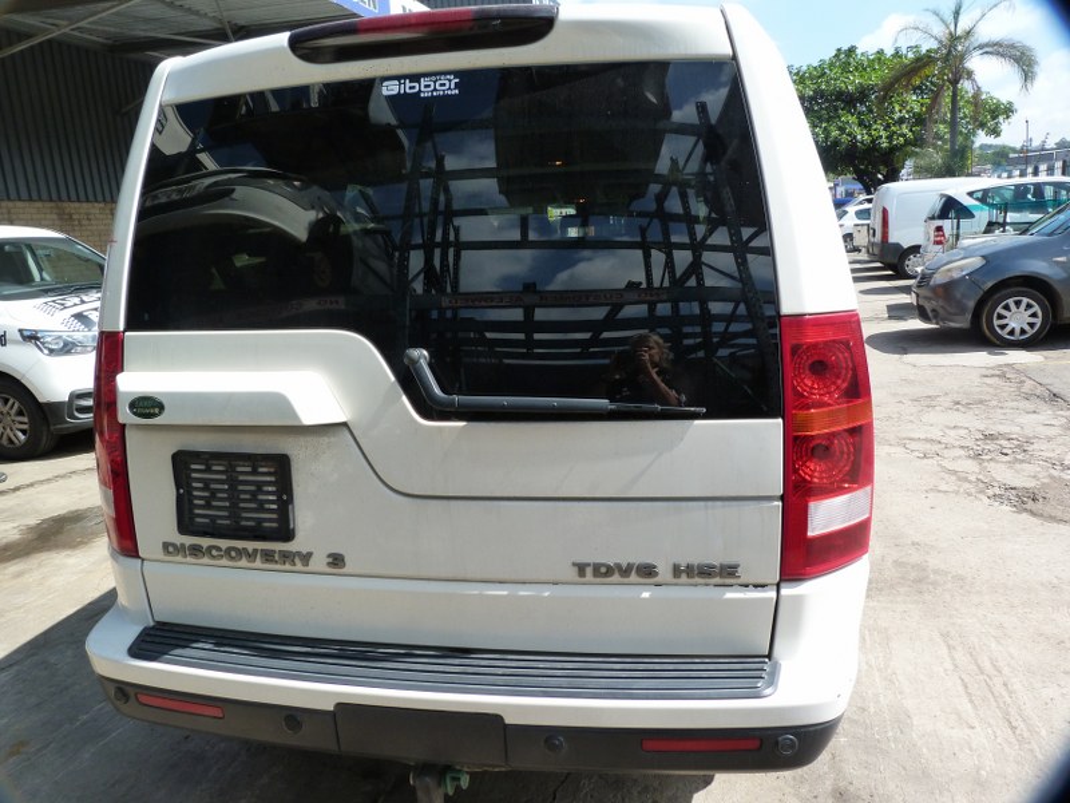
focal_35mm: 25
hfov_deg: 69.4
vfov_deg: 54.9
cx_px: 535
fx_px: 773
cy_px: 402
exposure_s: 1/250
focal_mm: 4.5
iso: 125
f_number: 4.5
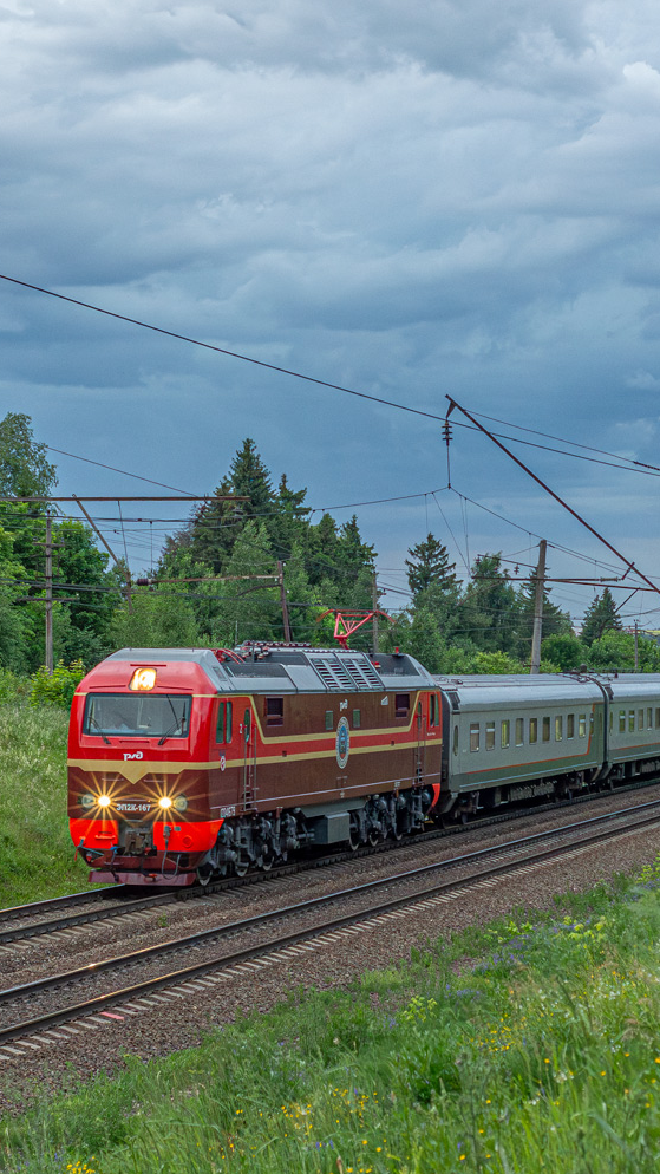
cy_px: 590
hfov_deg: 15.3
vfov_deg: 26.9
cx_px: 348
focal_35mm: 79
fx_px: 2458
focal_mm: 50
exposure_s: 1/320
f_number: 4
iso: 3200
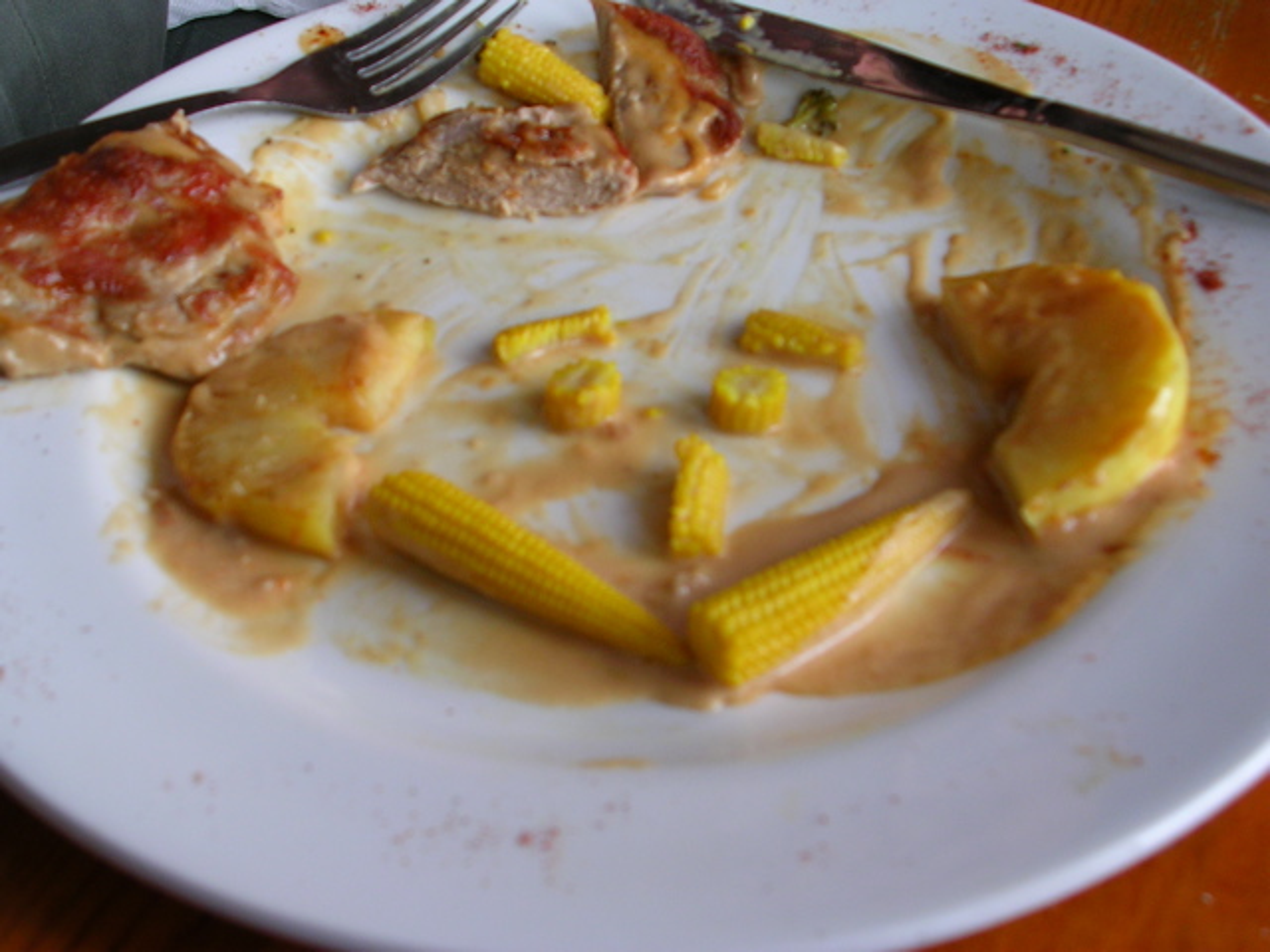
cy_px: 476
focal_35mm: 49
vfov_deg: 29.7
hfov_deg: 38.9
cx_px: 635
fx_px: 1798
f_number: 3.1
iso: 50
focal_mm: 7.5
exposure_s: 1/51.4
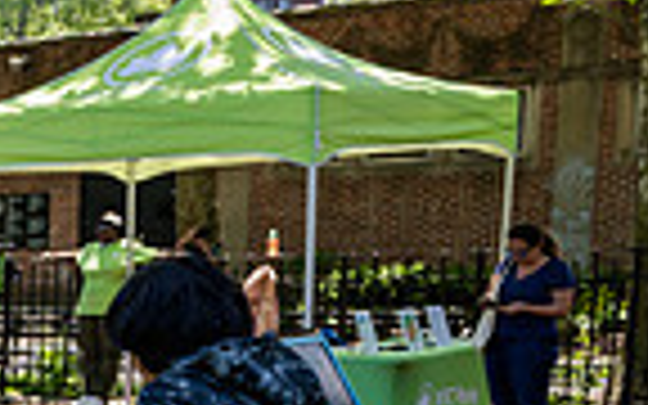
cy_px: 497
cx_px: -648
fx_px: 1766
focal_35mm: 100
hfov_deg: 16.1
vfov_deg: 12.7
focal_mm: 24
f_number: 3.5
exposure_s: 1/400
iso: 200
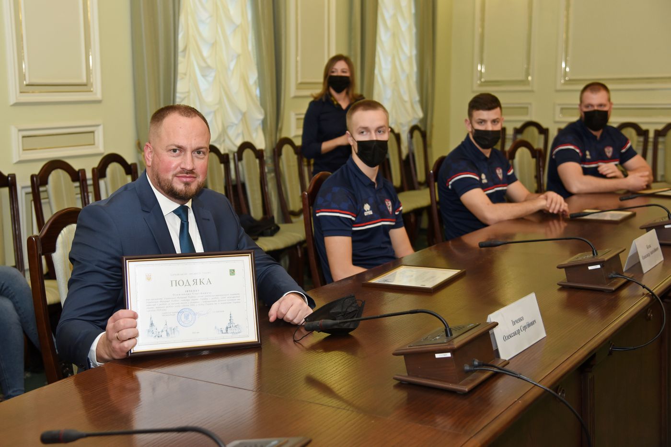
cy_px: 224
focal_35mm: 44
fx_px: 820
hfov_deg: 44.5
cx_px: 336
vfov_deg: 30.5
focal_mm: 44
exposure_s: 1/200
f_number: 4
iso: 1000
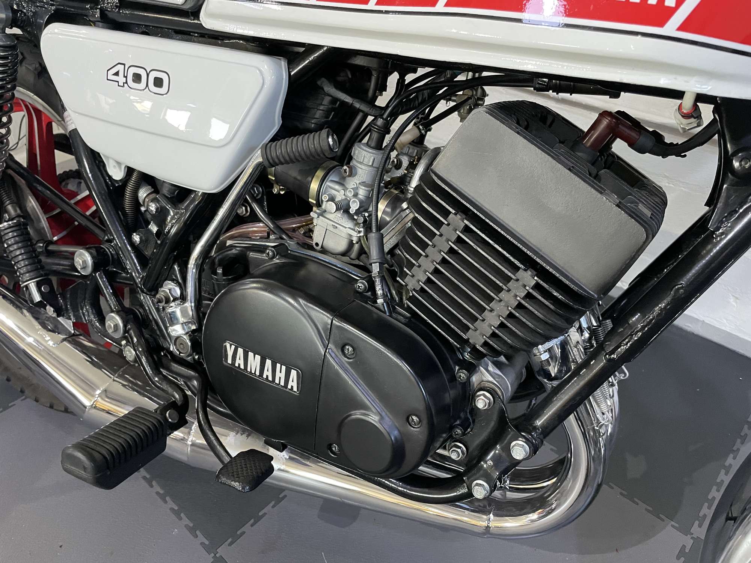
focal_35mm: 26
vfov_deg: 53.1
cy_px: 282
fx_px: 564
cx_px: 376
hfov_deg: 67.3
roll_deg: -0.1
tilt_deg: -38.3
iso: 500
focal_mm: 4.2
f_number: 1.6
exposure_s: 1/50
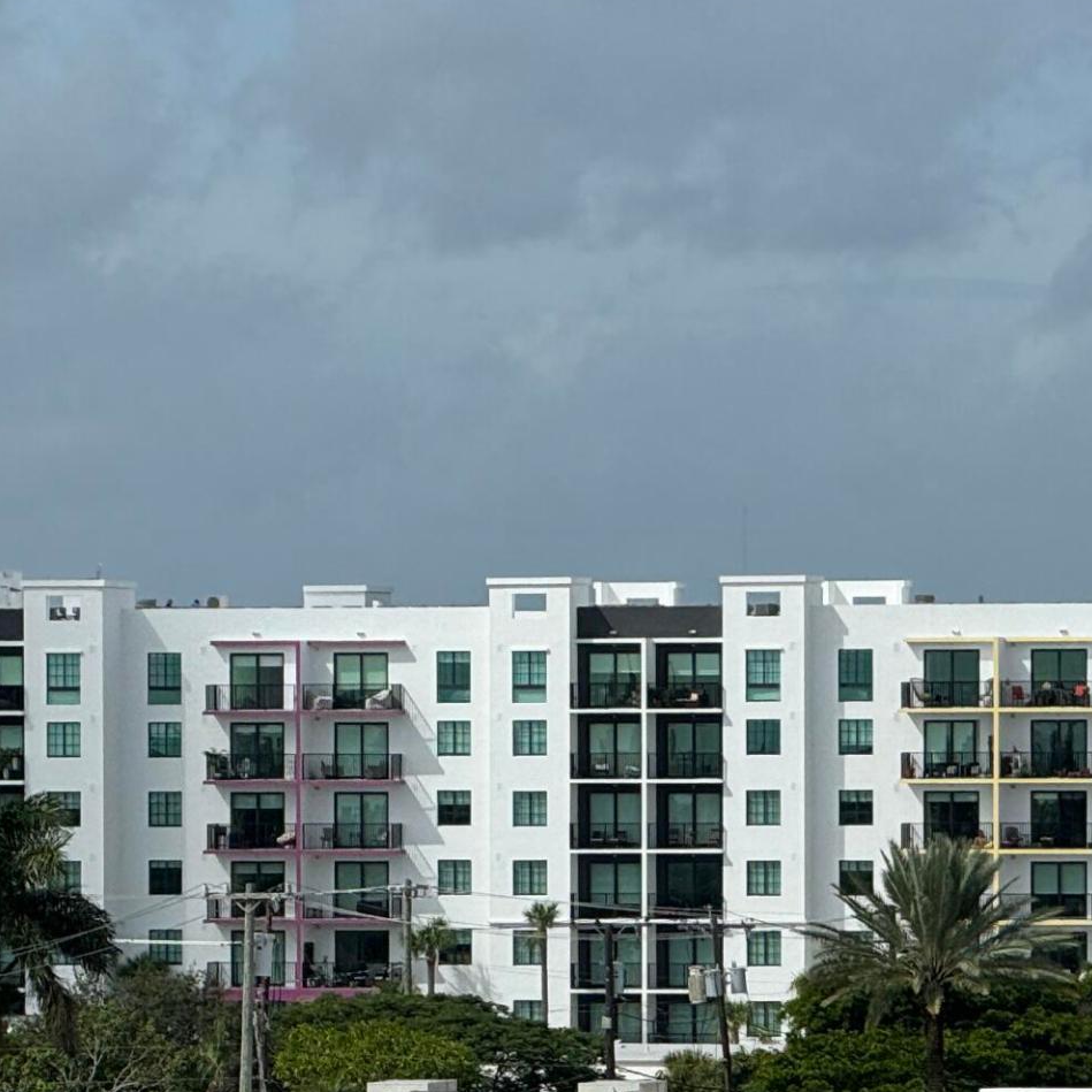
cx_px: 659
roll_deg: +0.0
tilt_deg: -1.7
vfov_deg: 5.4
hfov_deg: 5.4
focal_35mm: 322
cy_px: 976
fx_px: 11492
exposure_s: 1/2439
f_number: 2.8
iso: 50
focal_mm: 15.66
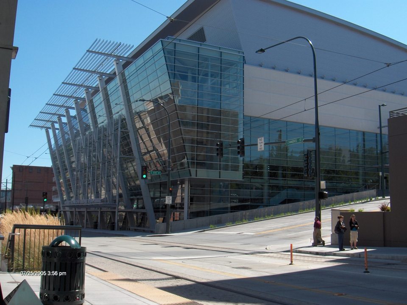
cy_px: 152
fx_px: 459
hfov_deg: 47.9
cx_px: 204
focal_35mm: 39
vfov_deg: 36.8
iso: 100
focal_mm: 8
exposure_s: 1/405
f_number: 4.8
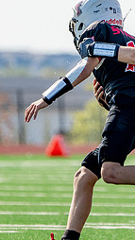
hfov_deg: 1.4
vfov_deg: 2.4
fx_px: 5641
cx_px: 130
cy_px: 110
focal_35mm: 887
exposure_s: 1/1250
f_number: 5.6
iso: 320
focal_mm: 288
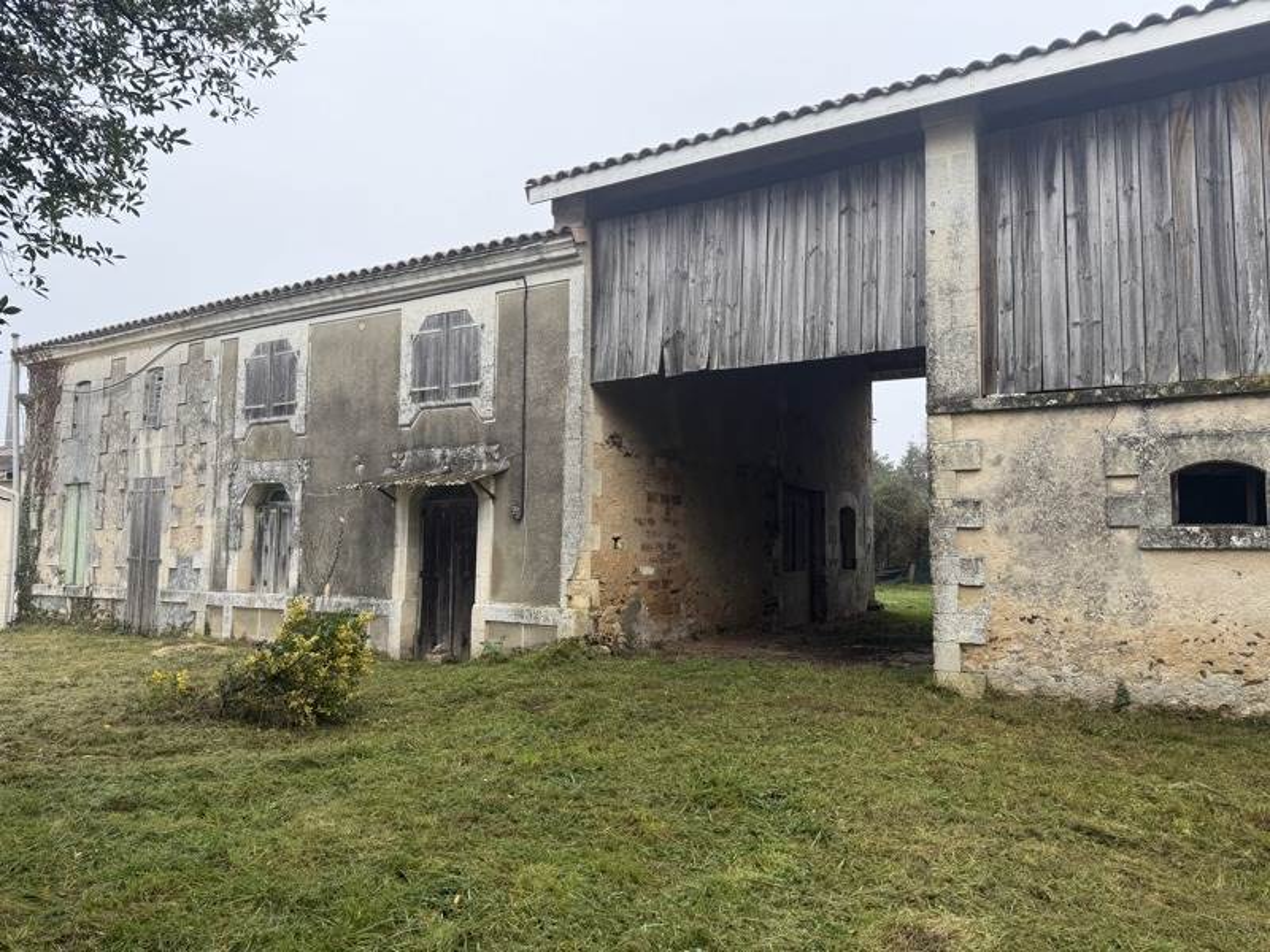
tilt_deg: +5.4
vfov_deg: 56.8
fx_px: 881
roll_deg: -1.3
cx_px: 635
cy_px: 476
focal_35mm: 24
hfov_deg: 71.6
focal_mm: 6.76
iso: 80
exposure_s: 1/796
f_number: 1.78
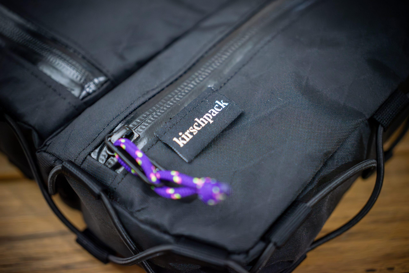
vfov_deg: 33.4
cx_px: 204
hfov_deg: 48.5
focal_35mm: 40
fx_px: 454
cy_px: 136
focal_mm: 40
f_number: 2.5
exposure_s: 1/60
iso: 5000
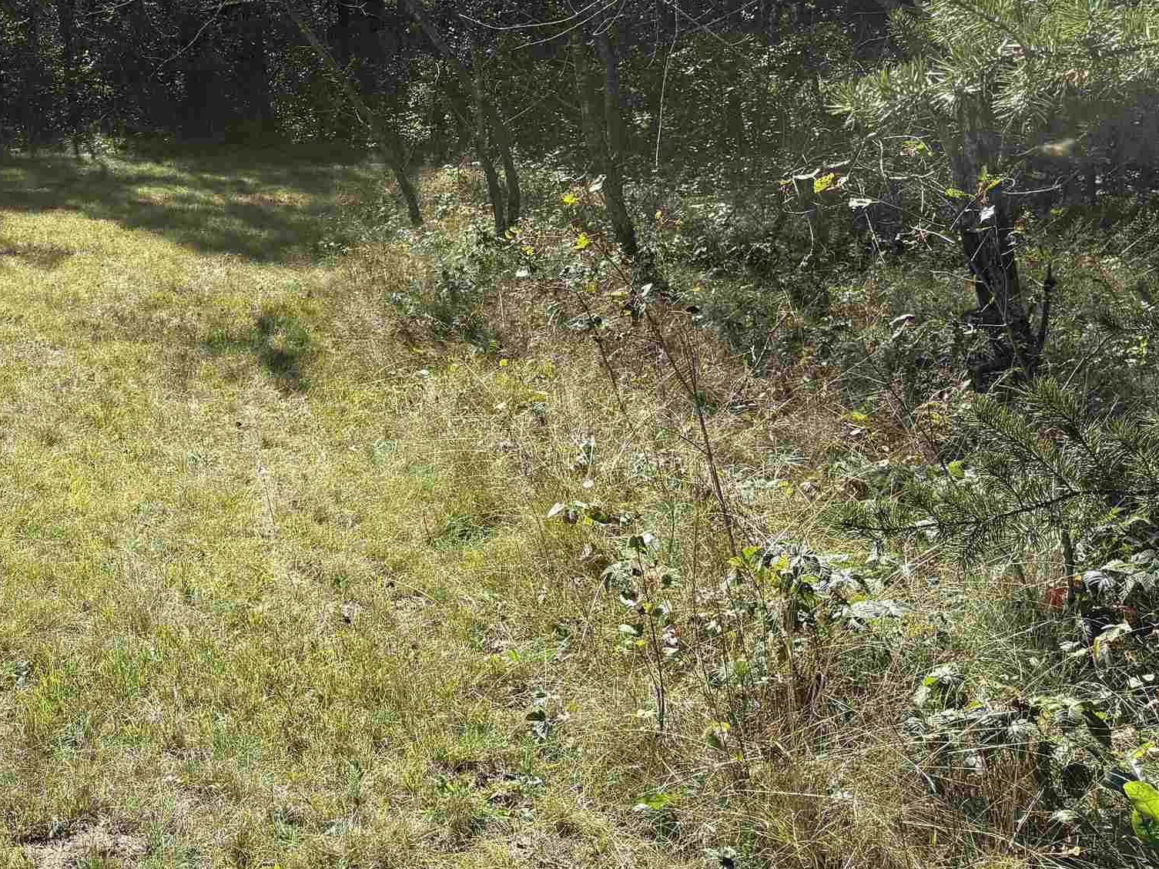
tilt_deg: -4.4
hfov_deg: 36.7
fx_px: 1640
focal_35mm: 49
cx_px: 139
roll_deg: -2.0
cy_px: 206
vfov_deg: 29.2
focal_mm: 6.76
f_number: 1.78
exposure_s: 1/2801
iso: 100
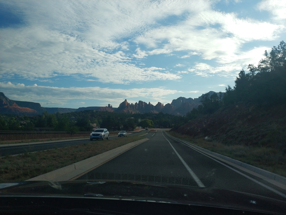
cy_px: 108
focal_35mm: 32
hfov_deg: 56.8
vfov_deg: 44.2
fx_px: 264
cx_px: 143
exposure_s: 1/2194
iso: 100
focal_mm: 4.5
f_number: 2
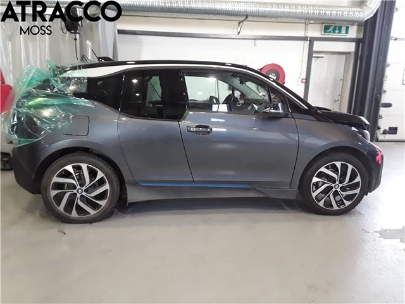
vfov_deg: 49.7
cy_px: 152
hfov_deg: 63.4
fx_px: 328
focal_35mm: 28
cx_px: 202
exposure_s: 1/33
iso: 160
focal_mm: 2.91
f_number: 1.9
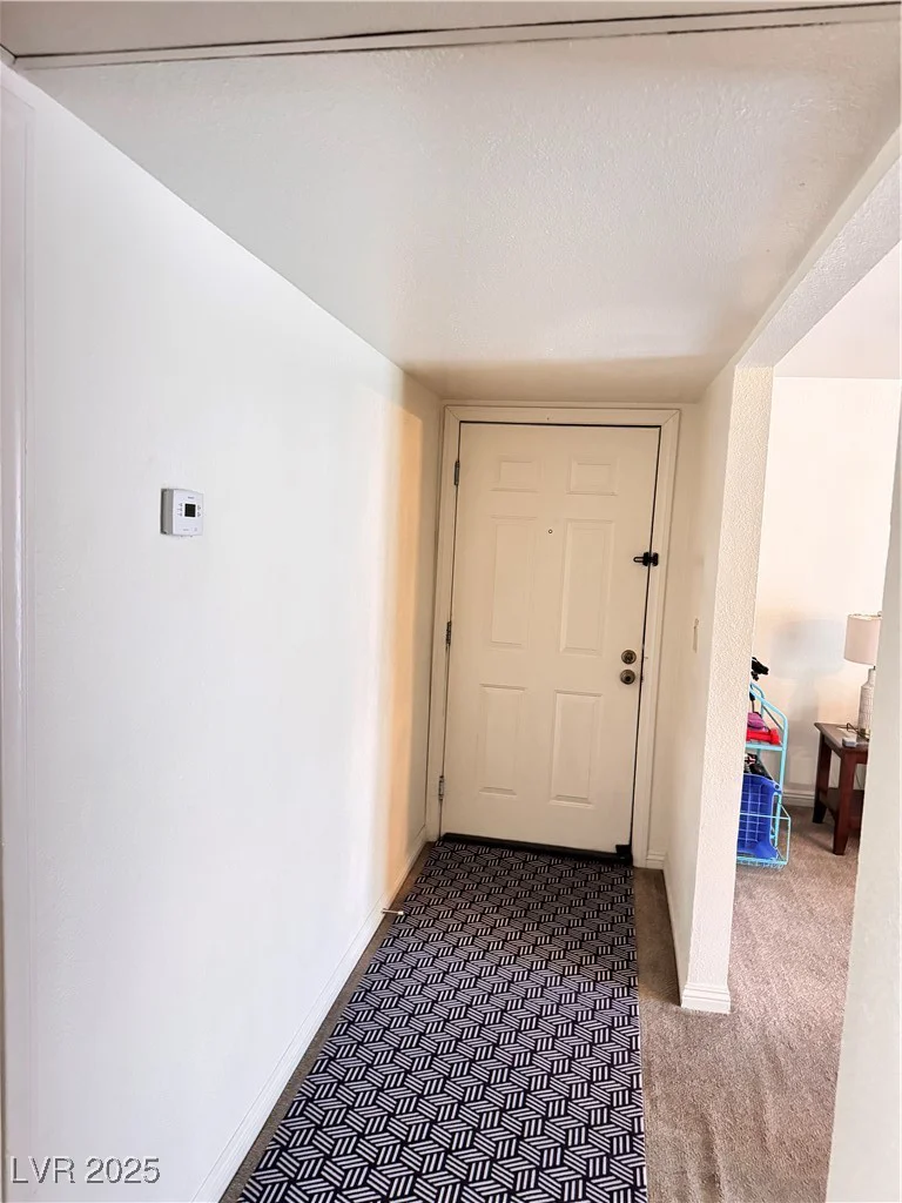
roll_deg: -2.9
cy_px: 602
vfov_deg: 71.6
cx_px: 451
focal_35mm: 24
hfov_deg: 56.8
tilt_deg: -6.2
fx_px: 834
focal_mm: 6.76
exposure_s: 1/30
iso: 1600
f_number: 1.78
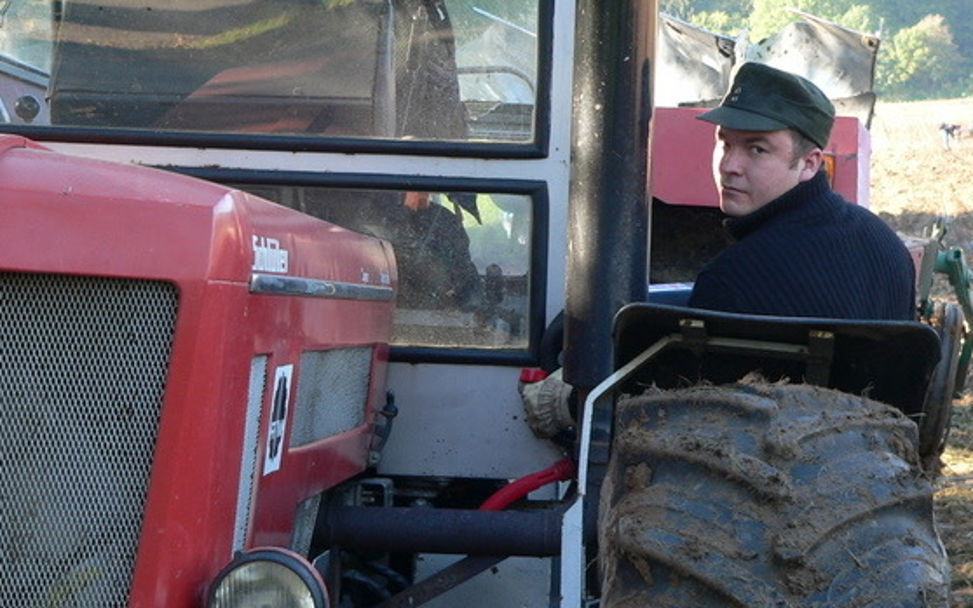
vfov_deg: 11.8
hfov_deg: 18.7
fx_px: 2944
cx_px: 670
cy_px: 322
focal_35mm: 111
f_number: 2.8
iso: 80
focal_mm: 12.1
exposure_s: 1/80
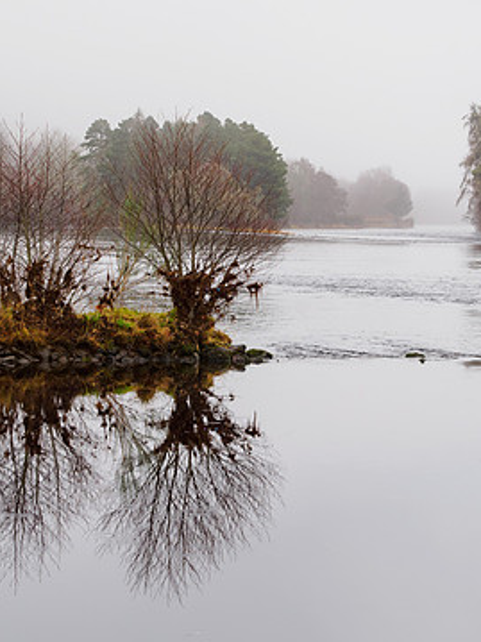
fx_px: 2428
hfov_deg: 11.3
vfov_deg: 15.1
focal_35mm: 131
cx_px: 279
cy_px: 345
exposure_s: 1/15
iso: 200
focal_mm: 40
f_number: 7.1
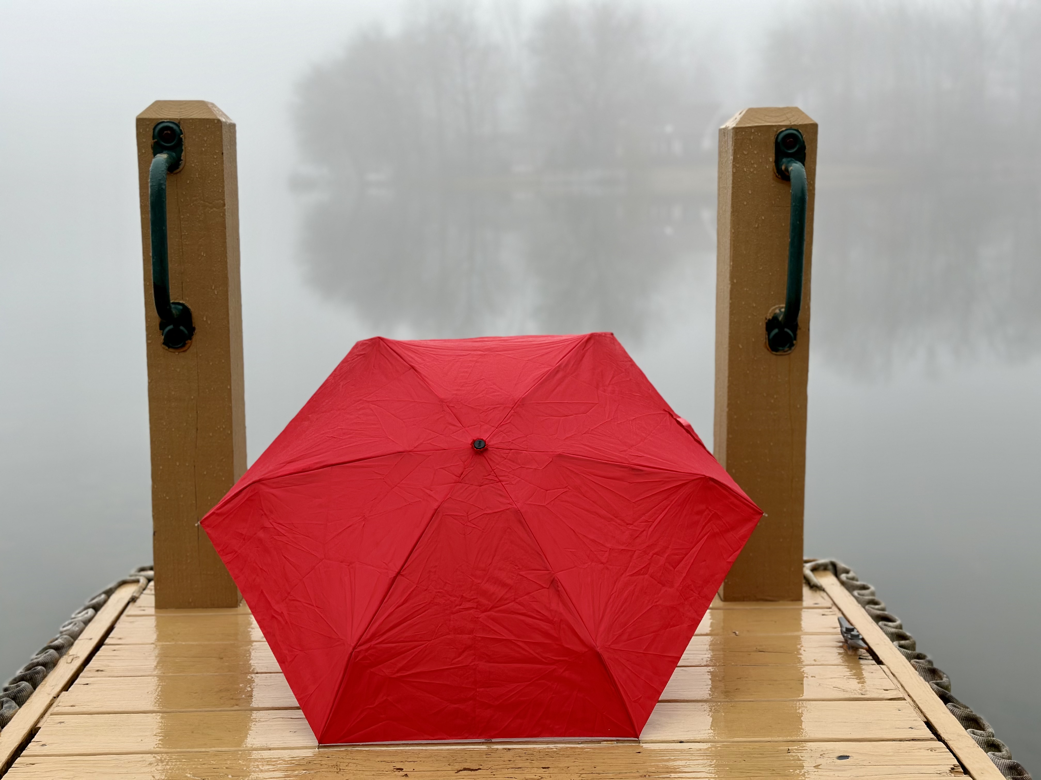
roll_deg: +1.1
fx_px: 1443
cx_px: 520
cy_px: 390
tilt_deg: -9.4
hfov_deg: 39.7
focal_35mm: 48
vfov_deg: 30.3
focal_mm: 6.86
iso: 80
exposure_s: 1/202
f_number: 1.78
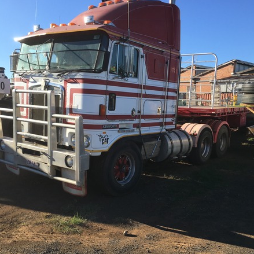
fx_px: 291
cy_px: 136
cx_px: 128
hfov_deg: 47.2
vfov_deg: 47.2
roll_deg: -1.7
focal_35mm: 35
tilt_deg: -4.1
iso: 25
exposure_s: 1/845
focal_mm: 4.15
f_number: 2.2
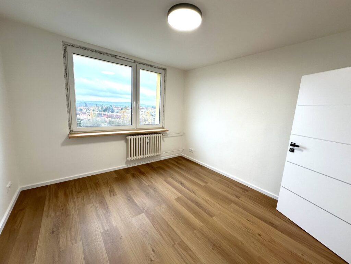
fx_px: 142
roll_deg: -3.2
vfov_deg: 85.7
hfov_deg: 102.1
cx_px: 176
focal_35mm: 14
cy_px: 132
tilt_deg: -9.8
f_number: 2.2
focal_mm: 2.22
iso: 100
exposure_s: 1/100
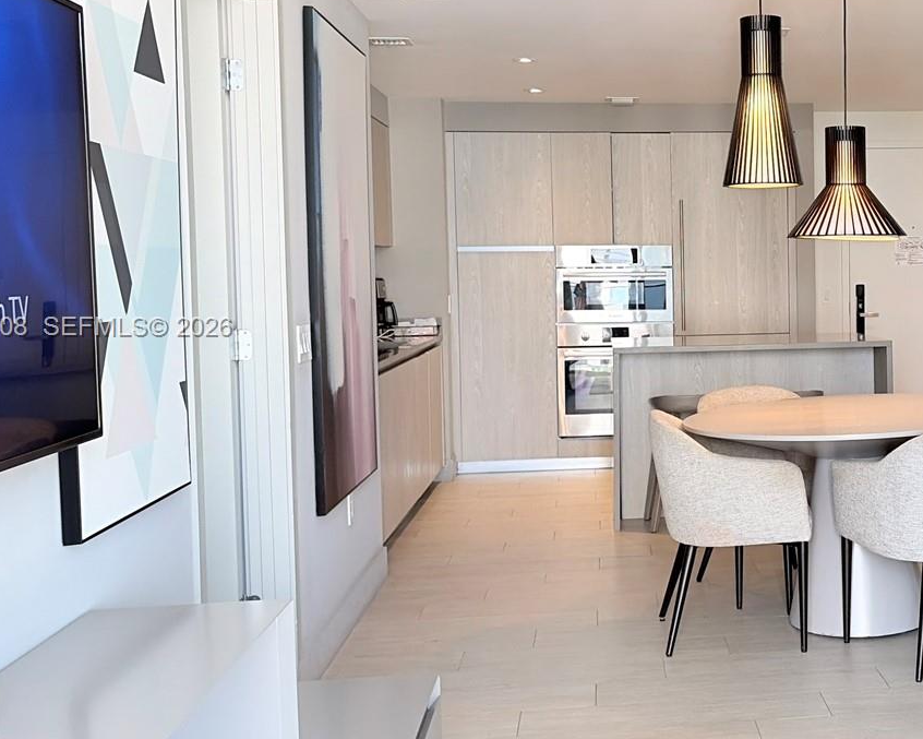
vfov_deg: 31.4
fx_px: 1311
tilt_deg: -2.4
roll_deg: +0.5
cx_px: 765
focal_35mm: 48
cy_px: 329
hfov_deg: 37.1
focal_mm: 5.96
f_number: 1.6
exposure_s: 1/120
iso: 80
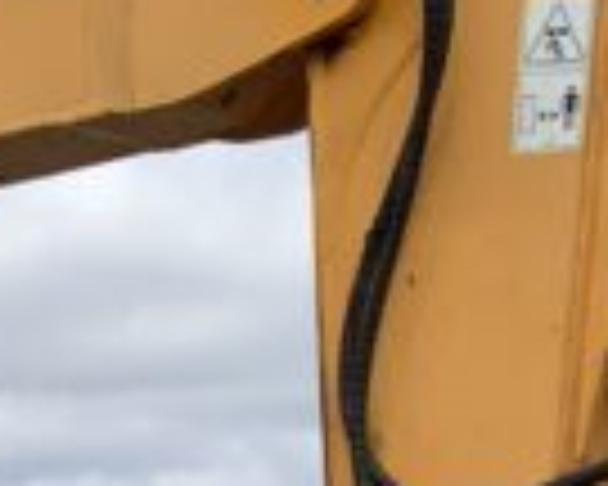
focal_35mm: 214
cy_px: 954
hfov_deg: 8.9
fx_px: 3851
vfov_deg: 7.0
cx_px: -68
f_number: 1.8
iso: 16
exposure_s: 1/1848
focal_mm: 3
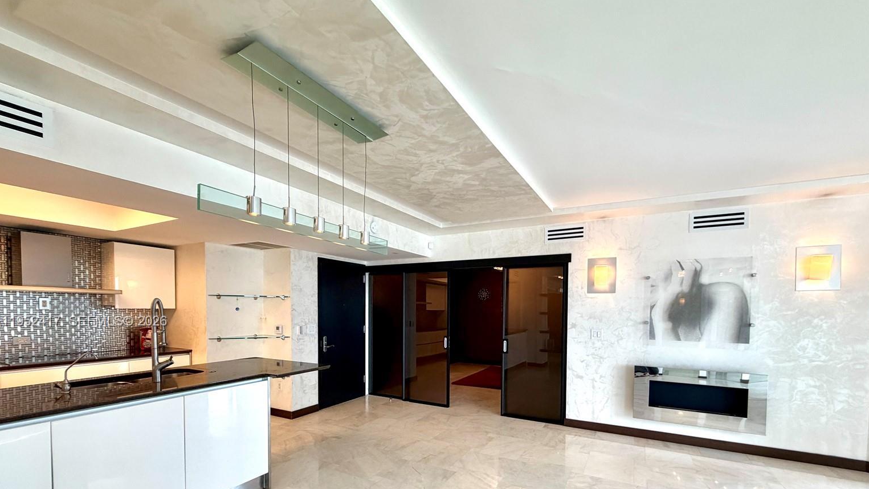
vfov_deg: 65.5
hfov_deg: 99.3
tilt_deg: -2.3
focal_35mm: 16
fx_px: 369
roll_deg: -0.4
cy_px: 322
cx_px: 446
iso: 200
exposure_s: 1/120
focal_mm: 2.22
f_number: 2.2
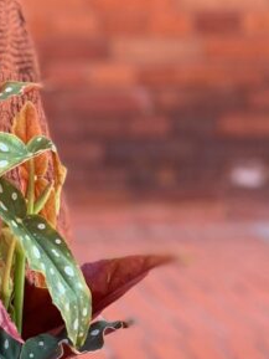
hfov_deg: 7.8
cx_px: -192
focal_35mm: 184
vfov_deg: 10.7
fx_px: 1905
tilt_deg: -7.8
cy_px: 309
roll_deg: +1.3
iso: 64
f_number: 2.4
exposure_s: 1/122
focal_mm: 6
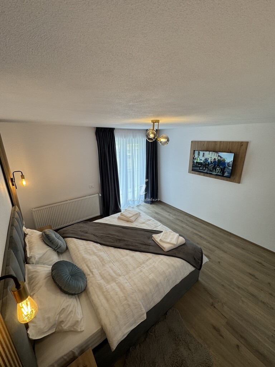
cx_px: 138
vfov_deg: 102.1
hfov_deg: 85.7
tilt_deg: -16.3
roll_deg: -0.8
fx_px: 148
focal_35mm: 14
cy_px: 184
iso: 64
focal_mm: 2.22
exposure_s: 1/100
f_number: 2.2
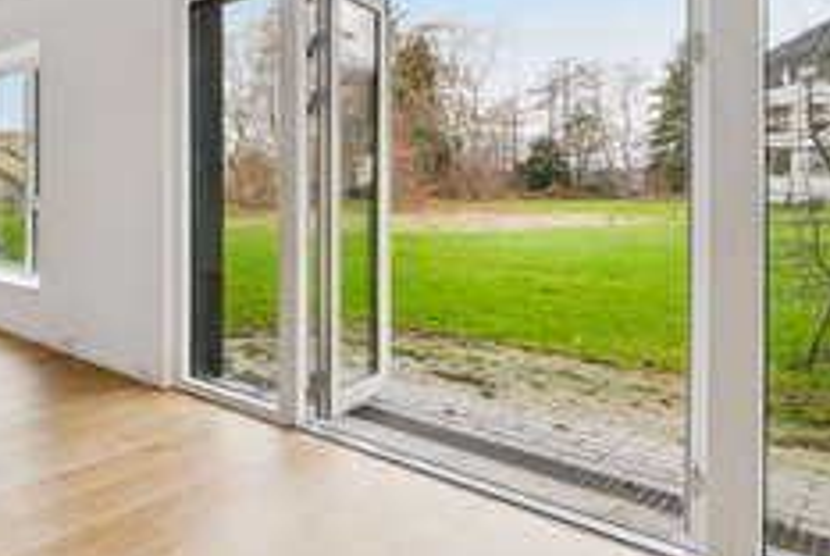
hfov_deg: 57.0
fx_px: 654
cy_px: 185
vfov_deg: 45.3
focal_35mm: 28
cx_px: 103
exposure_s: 1/8
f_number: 8
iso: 200
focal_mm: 10.5
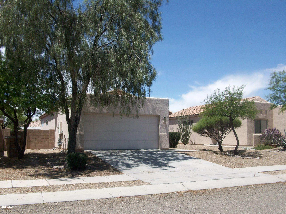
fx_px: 281
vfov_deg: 41.8
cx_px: 143
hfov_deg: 54.0
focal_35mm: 34
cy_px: 107
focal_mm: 5.7
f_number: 5.5
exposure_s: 1/348
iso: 64
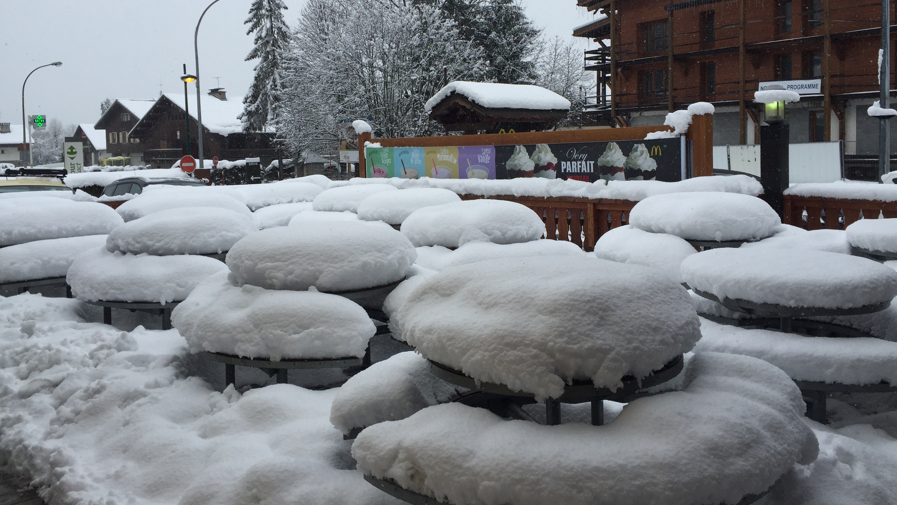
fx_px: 761
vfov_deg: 36.4
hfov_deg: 61.0
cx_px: 450
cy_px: 186
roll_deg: +1.9
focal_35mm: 32
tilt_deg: -2.2
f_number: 2.2
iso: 32
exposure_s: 1/2198
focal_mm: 4.15
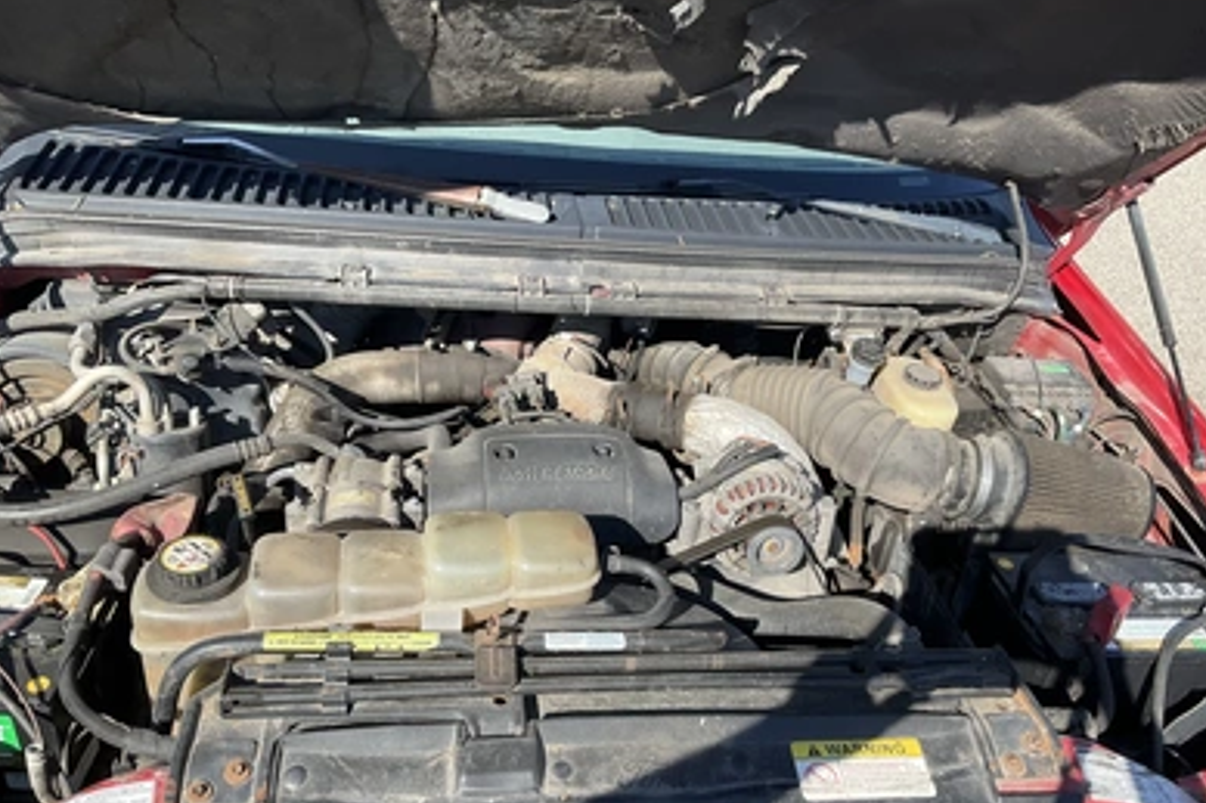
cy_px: 440
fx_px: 1038
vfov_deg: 42.2
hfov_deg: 60.3
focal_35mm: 31
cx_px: 611
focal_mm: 3
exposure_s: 1/869
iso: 25
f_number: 1.8
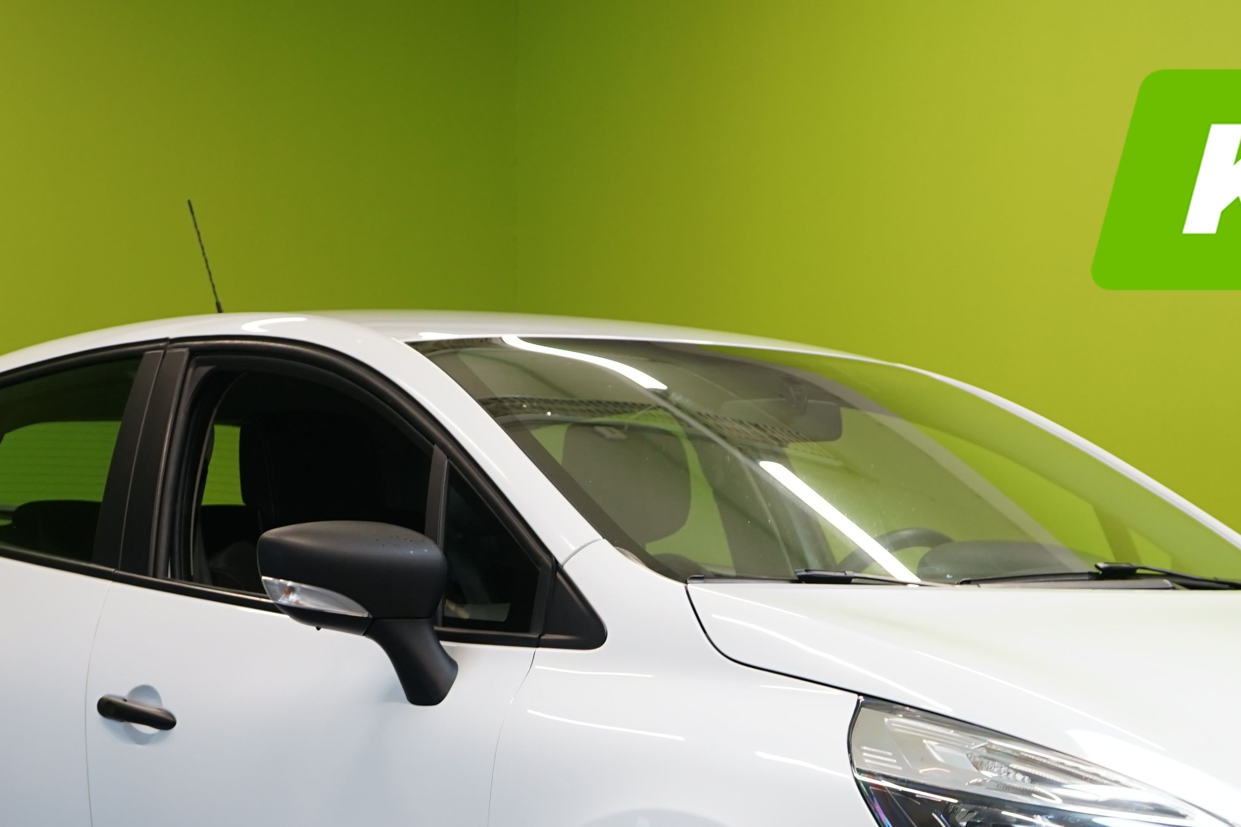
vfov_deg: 15.1
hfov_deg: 22.8
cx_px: 768
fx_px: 3068
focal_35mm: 89
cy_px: 843
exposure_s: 1/30
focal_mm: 43
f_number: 4.5
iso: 500
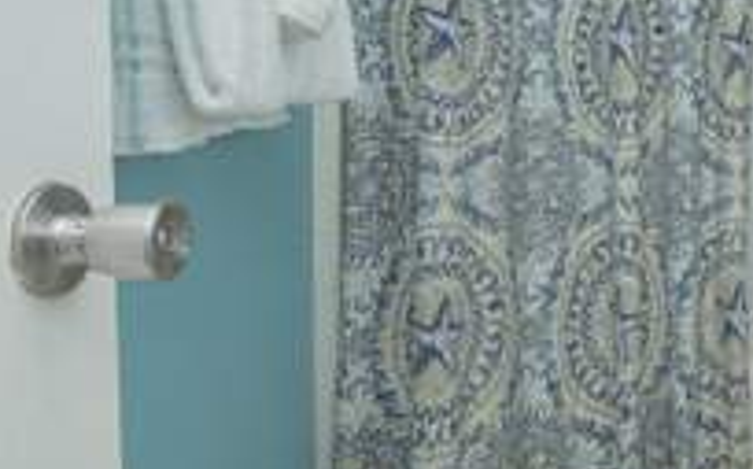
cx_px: 853
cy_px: 161
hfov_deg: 41.4
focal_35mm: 36
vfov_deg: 34.9
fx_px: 738
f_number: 13
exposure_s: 1/25
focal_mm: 10
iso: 400
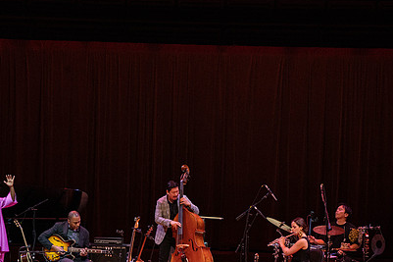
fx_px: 2259
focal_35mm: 207
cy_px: 136
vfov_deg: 6.6
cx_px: 120
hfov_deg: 9.9
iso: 4000
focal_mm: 143
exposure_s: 1/320
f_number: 8
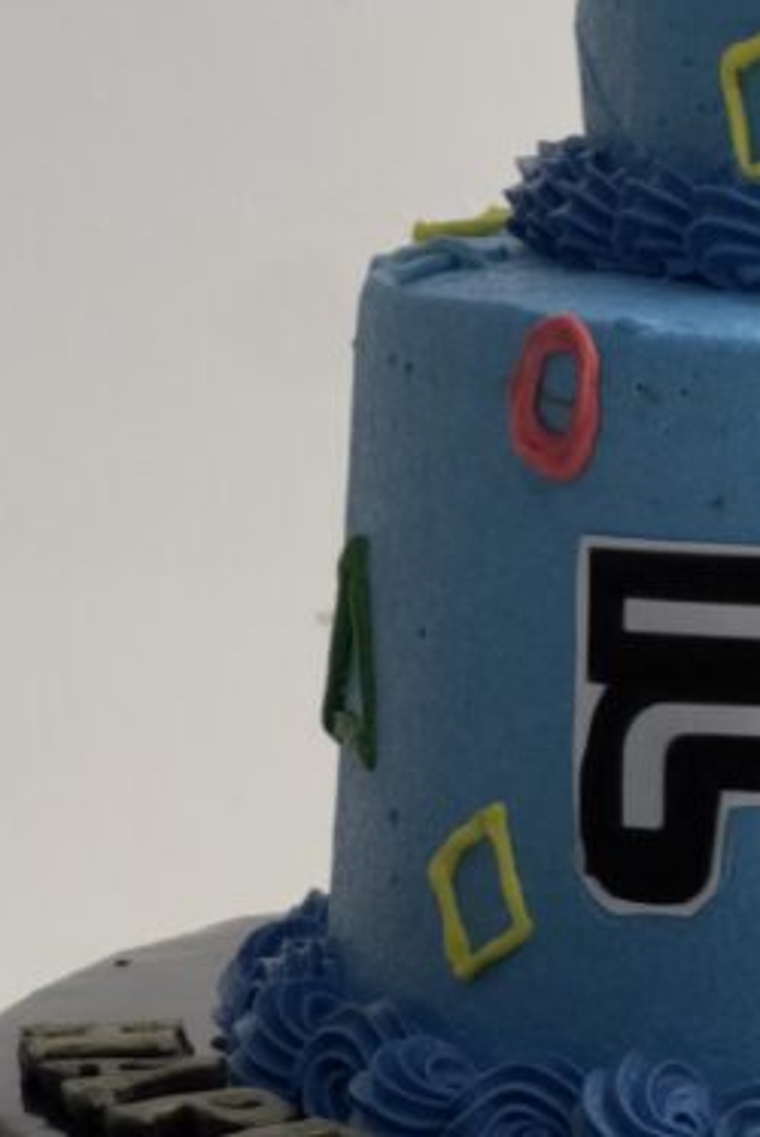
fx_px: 6922
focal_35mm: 219
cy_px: -128
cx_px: 1155
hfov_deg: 6.2
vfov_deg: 9.3
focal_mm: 9
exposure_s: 1/100
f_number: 2.8
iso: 125
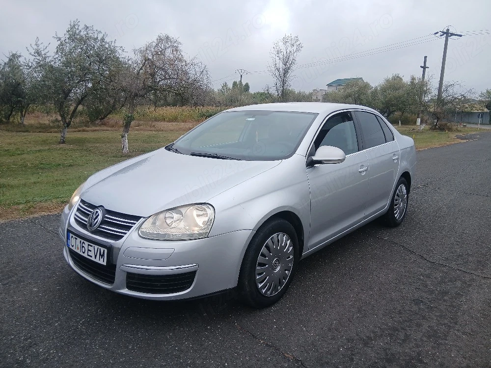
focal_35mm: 26
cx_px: 246
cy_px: 184
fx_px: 369
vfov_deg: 53.1
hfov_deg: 67.3
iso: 20
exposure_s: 1/109
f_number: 1.8
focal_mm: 3.98
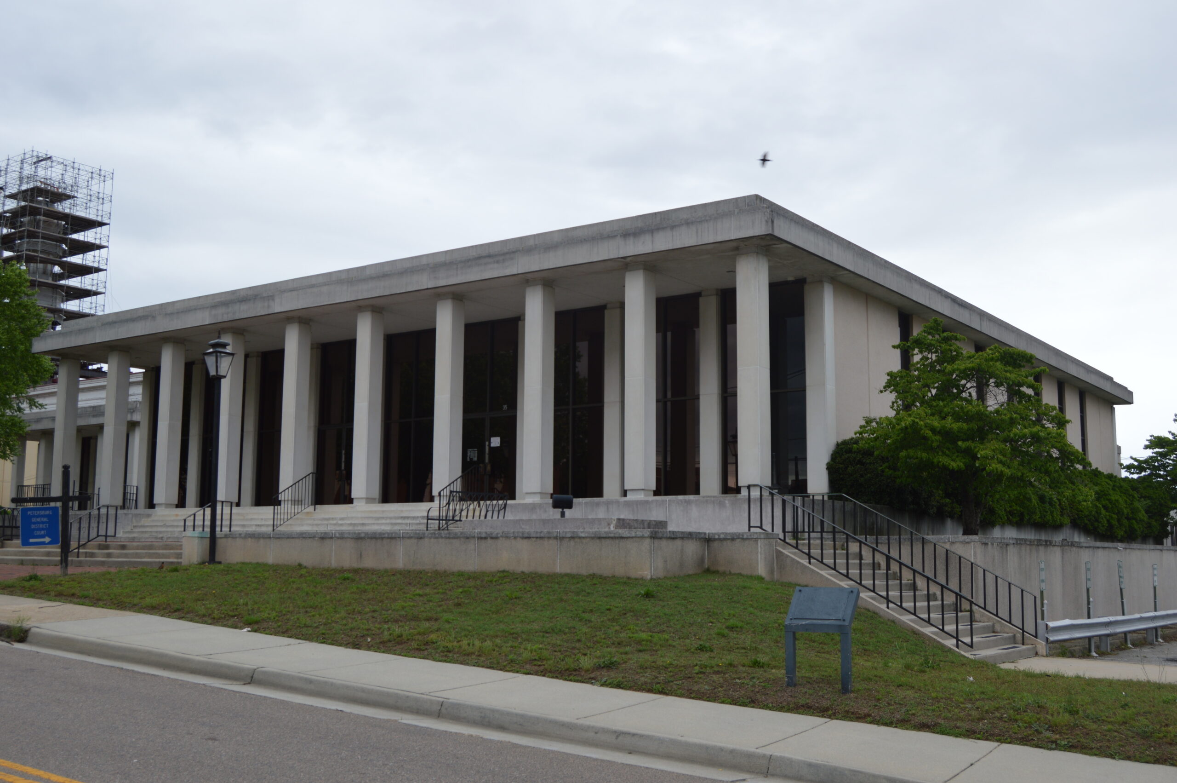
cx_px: 588
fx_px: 1176
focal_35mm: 36
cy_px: 392
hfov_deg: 53.2
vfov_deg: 36.8
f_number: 7.1
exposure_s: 1/200
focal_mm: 24
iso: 100
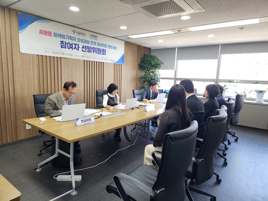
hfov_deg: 73.9
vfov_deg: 58.9
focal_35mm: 23
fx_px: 178
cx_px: 134
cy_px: 100
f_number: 1.8
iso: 160
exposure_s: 1/120
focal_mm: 6.4
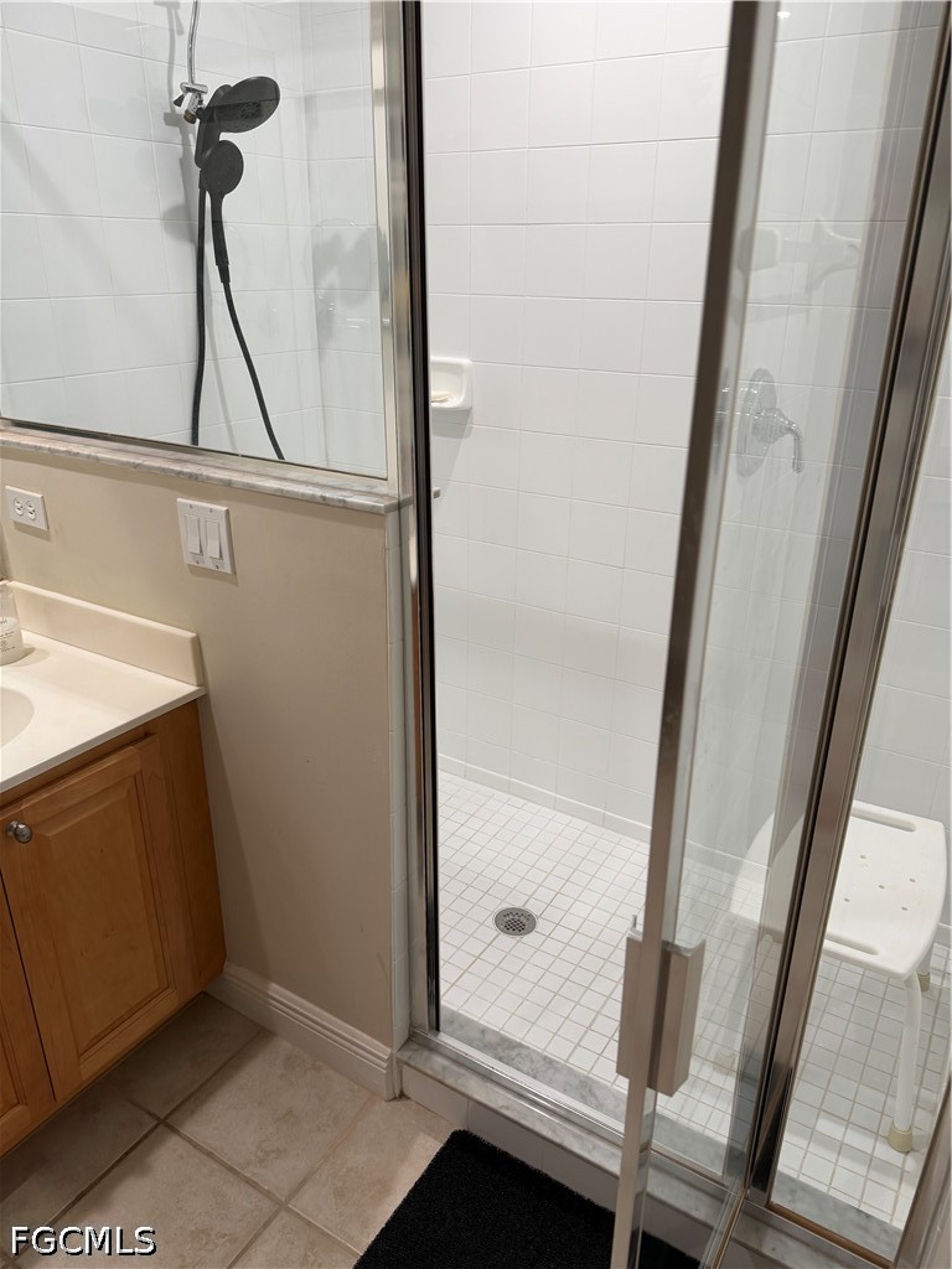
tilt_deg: -23.4
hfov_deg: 56.8
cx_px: 476
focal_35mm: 24
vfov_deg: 71.6
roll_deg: -0.6
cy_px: 634
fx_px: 880
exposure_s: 1/120
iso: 160
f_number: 1.78
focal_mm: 6.76
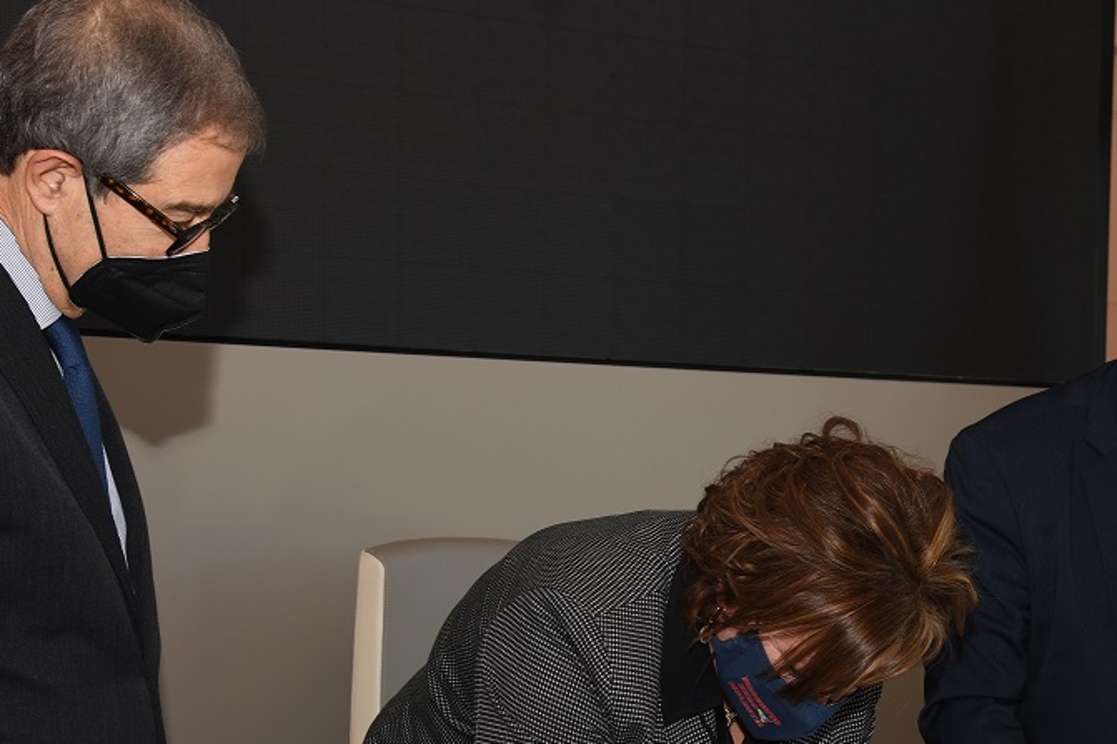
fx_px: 2637
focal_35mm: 85
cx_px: 620
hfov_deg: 23.9
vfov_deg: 16.0
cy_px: 591
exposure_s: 1/80
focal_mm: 46
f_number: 5.6
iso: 400
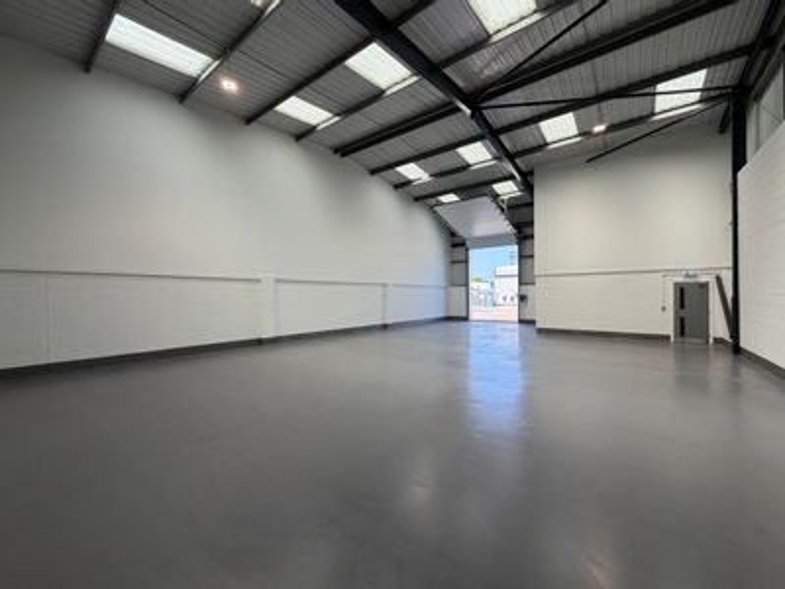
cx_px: 392
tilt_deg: +1.2
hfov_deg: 102.1
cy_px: 294
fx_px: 317
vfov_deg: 85.7
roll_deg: +0.6
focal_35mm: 14
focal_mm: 2.22
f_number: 2.2
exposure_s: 1/205
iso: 50
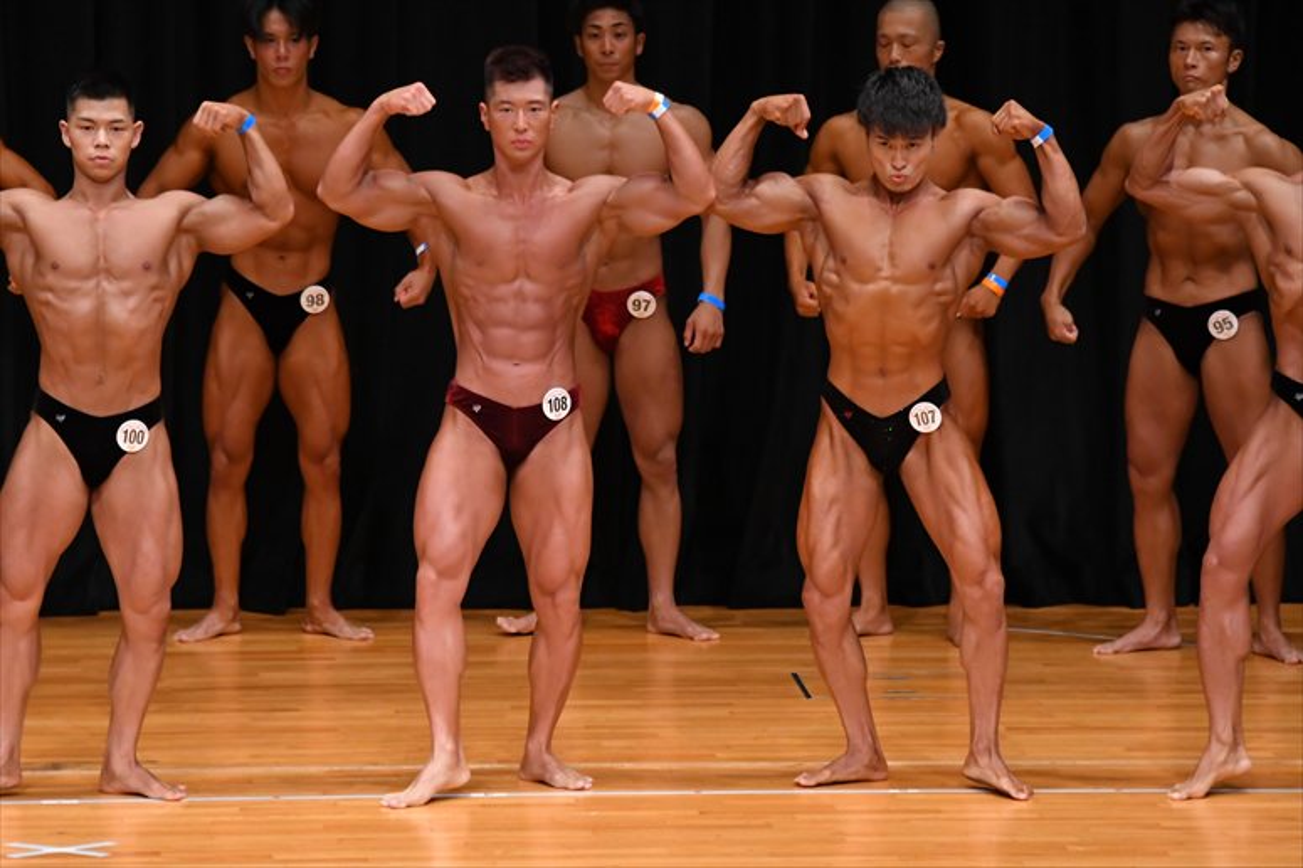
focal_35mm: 270
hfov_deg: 7.6
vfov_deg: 5.1
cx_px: 652
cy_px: 434
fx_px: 9768
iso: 3200
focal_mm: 180
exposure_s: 1/400
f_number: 5.6
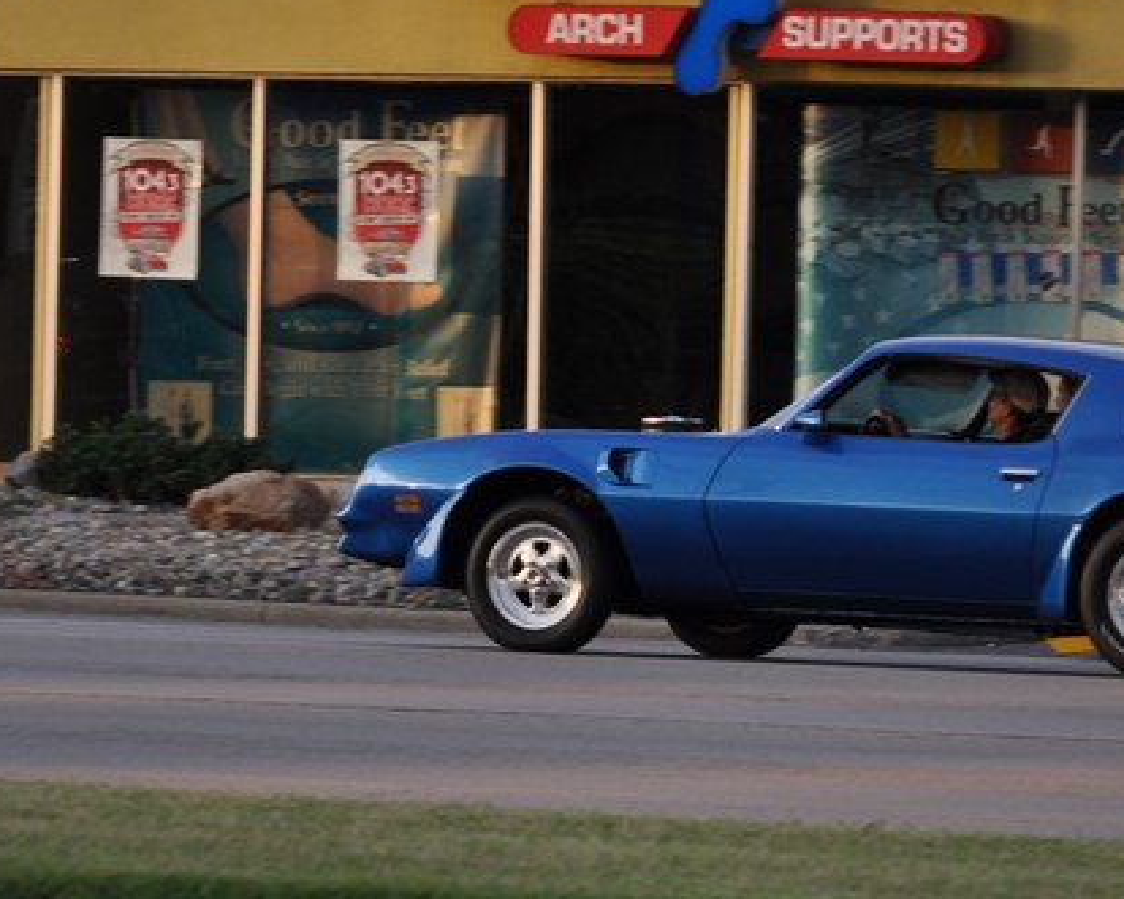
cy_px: 512
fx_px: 12203
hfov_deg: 5.3
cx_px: 638
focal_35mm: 367
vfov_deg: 4.2
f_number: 5
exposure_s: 1/250
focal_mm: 135
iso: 400
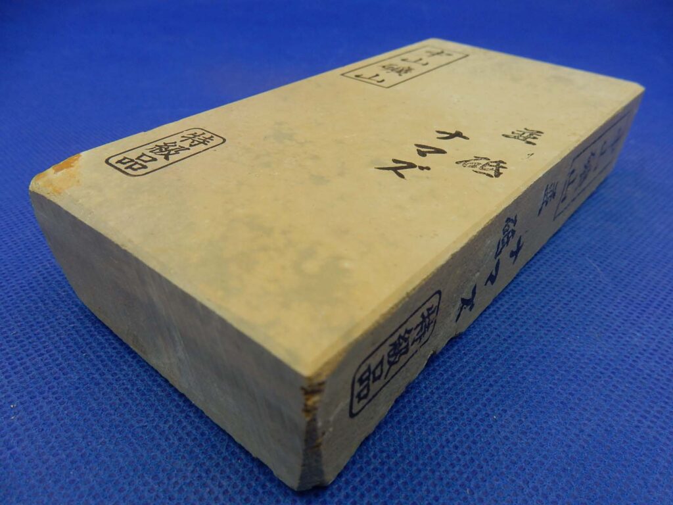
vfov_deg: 54.9
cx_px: 336
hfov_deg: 69.4
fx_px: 486
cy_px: 252
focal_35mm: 25
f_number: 3.7
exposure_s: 1/160
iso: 125
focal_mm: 4.5
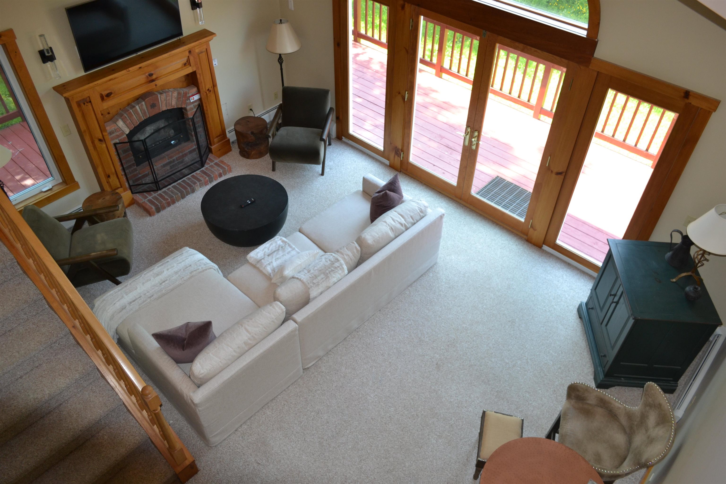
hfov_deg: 67.4
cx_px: 363
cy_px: 242
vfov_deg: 47.9
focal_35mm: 27
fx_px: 544
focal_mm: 18
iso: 400
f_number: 4
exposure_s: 1/80
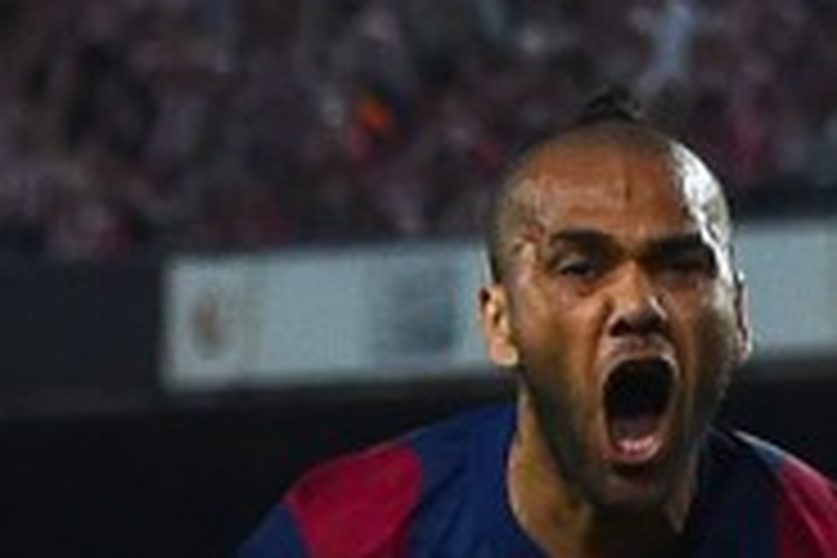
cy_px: 1066
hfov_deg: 4.6
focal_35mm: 441
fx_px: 10252
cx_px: 1665
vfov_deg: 3.1
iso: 2500
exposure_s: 1/1250
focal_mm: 82
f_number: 4
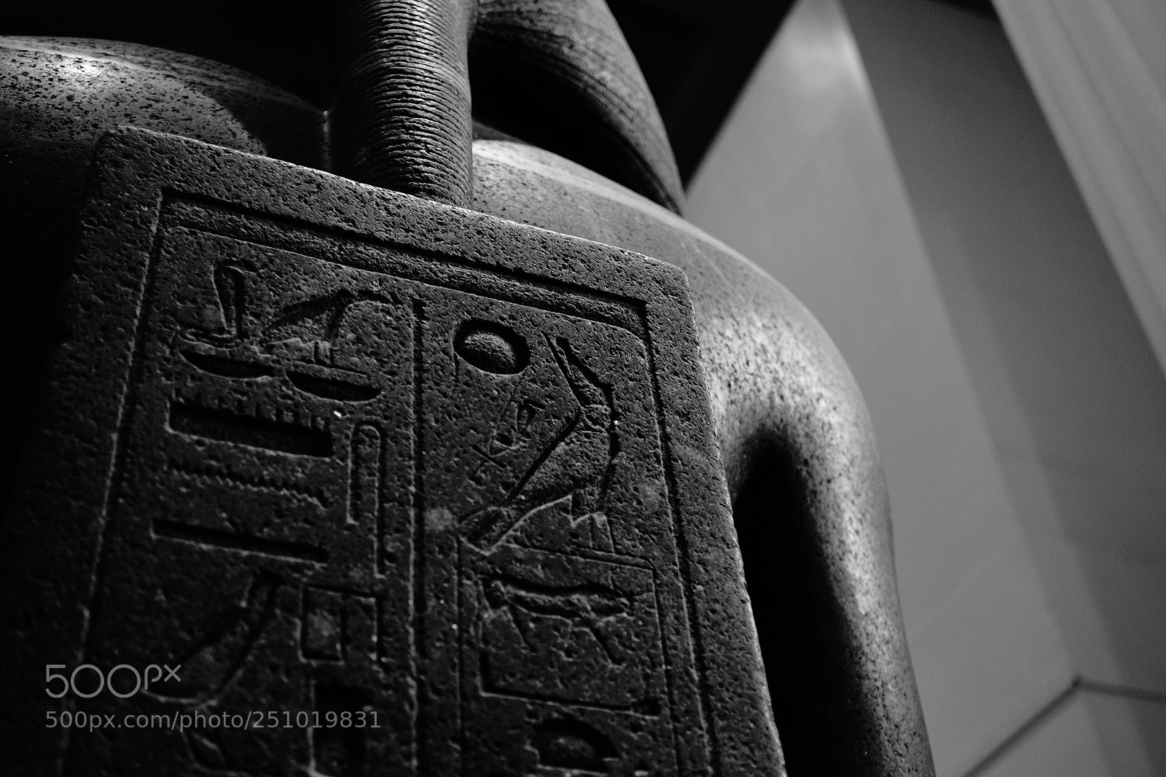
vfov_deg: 32.6
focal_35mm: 41
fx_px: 1328
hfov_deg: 47.4
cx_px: 583
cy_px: 388
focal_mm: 27
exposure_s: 1/30
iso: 800
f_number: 2.8
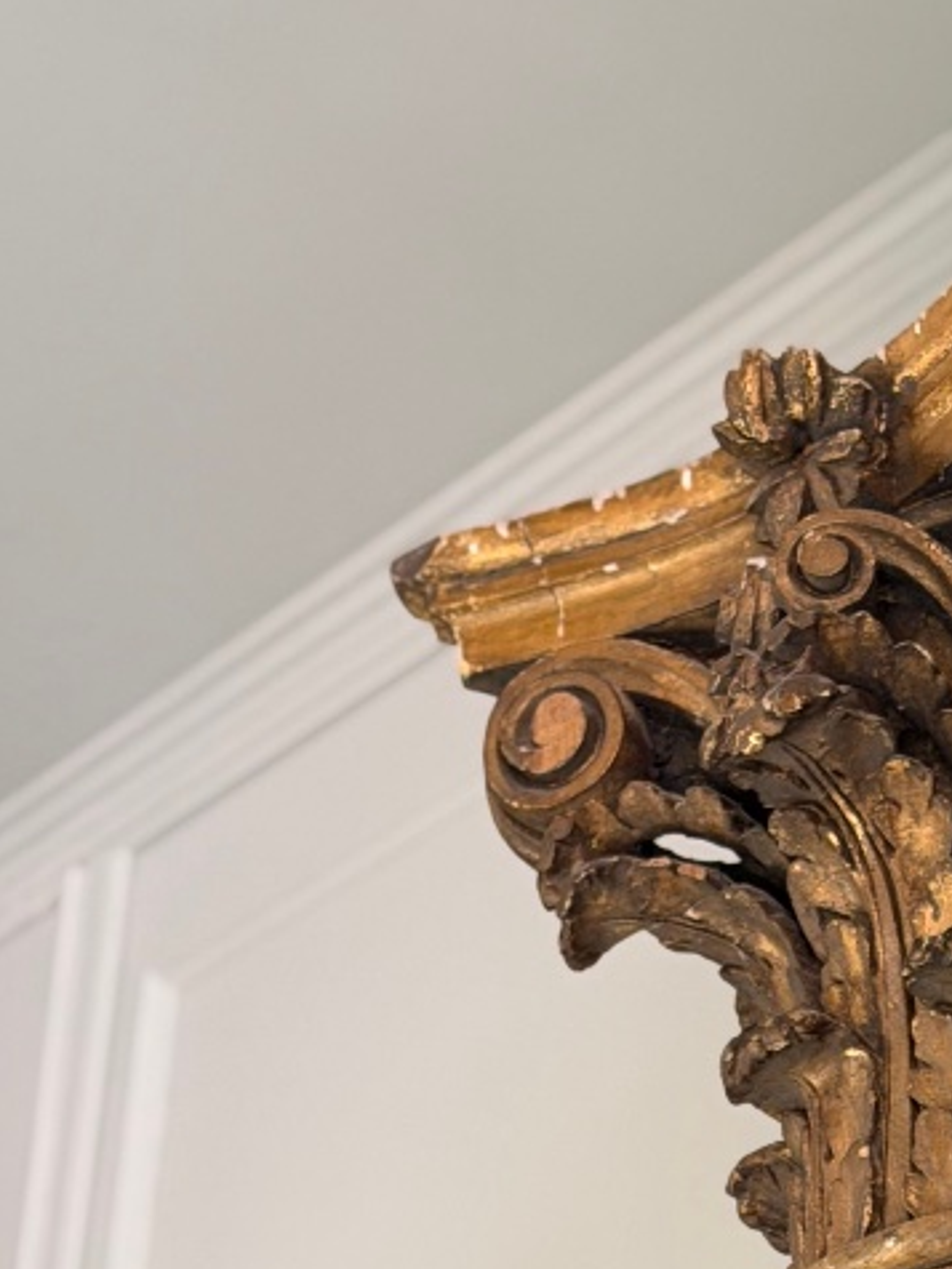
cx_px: 1091
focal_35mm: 121
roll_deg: -1.6
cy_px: 1493
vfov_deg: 15.7
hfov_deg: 12.0
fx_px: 4437
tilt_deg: +25.6
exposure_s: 1/50
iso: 250
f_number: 1.78
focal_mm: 6.76
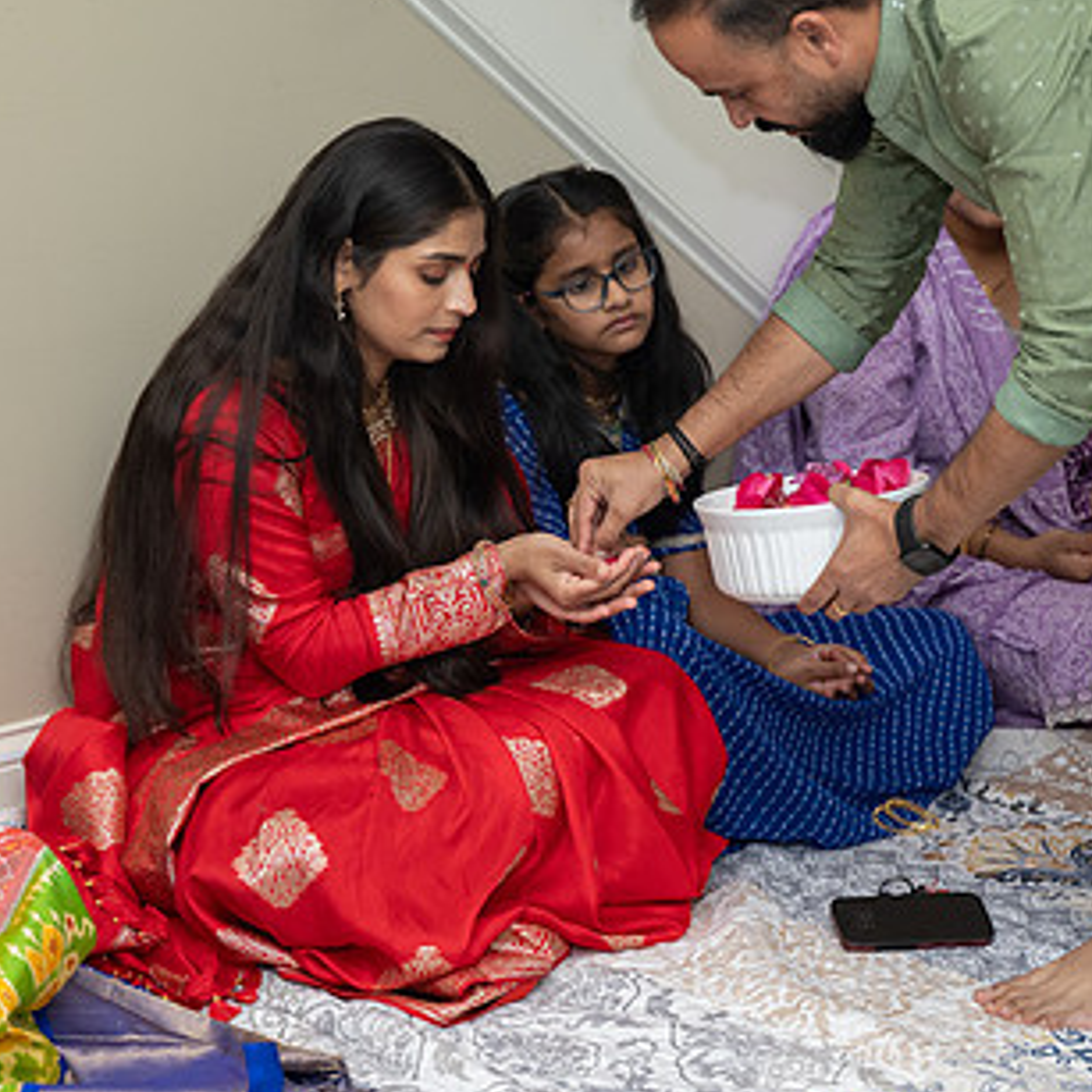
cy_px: 496
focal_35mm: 114
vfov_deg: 15.3
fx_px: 4069
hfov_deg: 15.3
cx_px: 548
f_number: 2.8
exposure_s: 1/200
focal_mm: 71
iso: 500
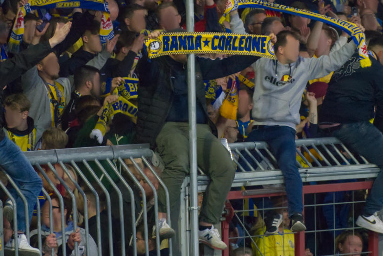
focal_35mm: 871
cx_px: 190
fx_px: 9269
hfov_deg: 2.4
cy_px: 95
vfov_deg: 1.6
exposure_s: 1/125
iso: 1600
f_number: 5.6
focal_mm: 220
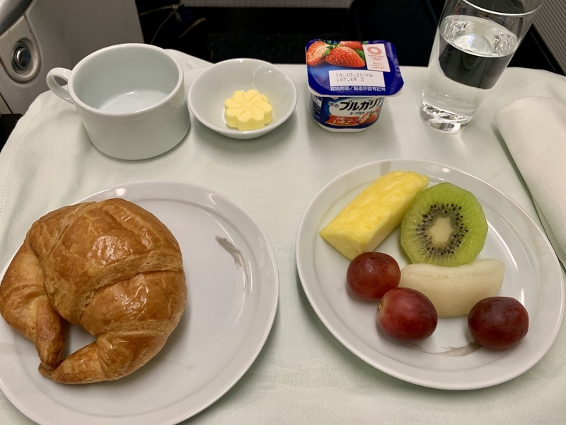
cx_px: 283
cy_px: 212
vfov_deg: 53.1
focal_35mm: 26
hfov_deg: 67.3
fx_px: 425
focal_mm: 4.25
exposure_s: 1/57
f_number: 1.8
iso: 125
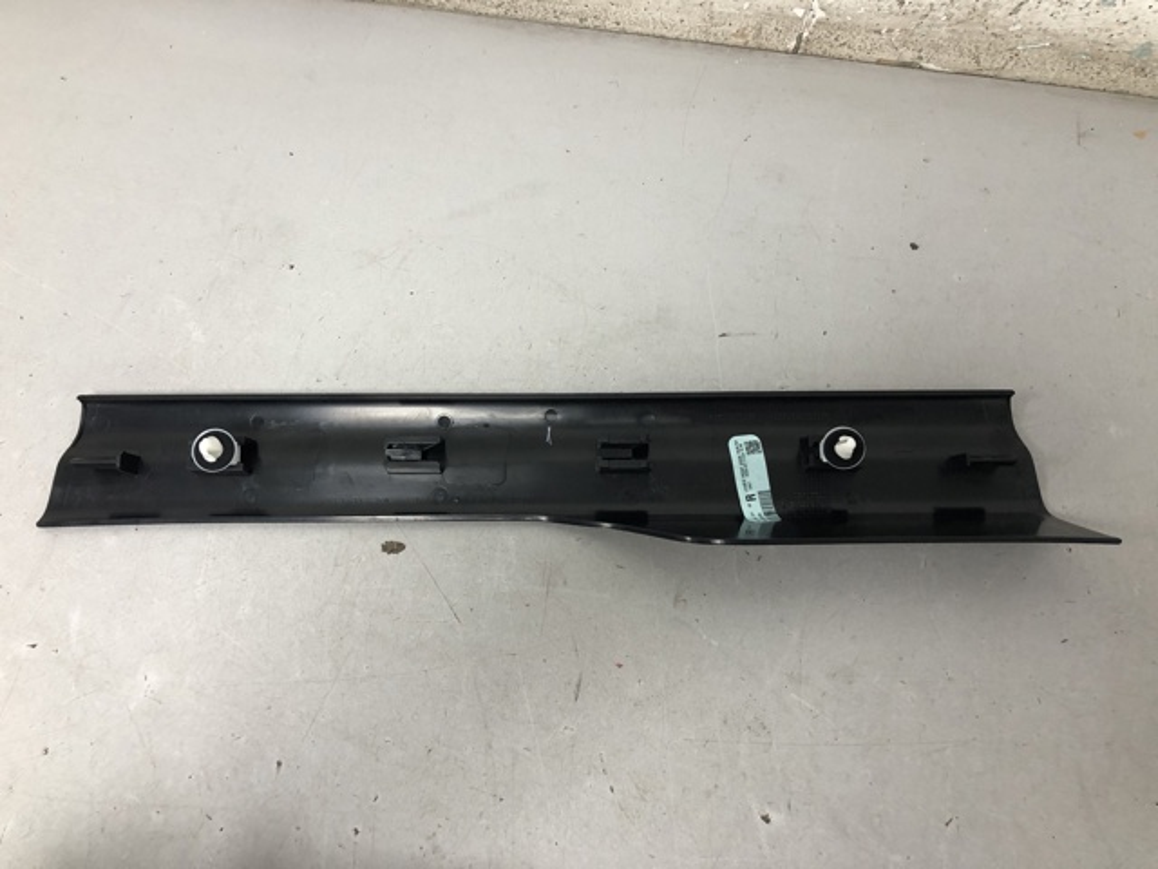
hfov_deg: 63.4
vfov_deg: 49.7
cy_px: 434
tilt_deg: -68.4
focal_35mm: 28
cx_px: 579
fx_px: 937
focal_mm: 4
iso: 40
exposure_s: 1/25
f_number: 1.8
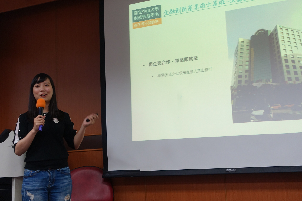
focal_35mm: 48
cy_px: 92
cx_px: 155
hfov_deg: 41.1
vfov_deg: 28.1
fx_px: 403
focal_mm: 15.94
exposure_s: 1/60
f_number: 2.8
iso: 400
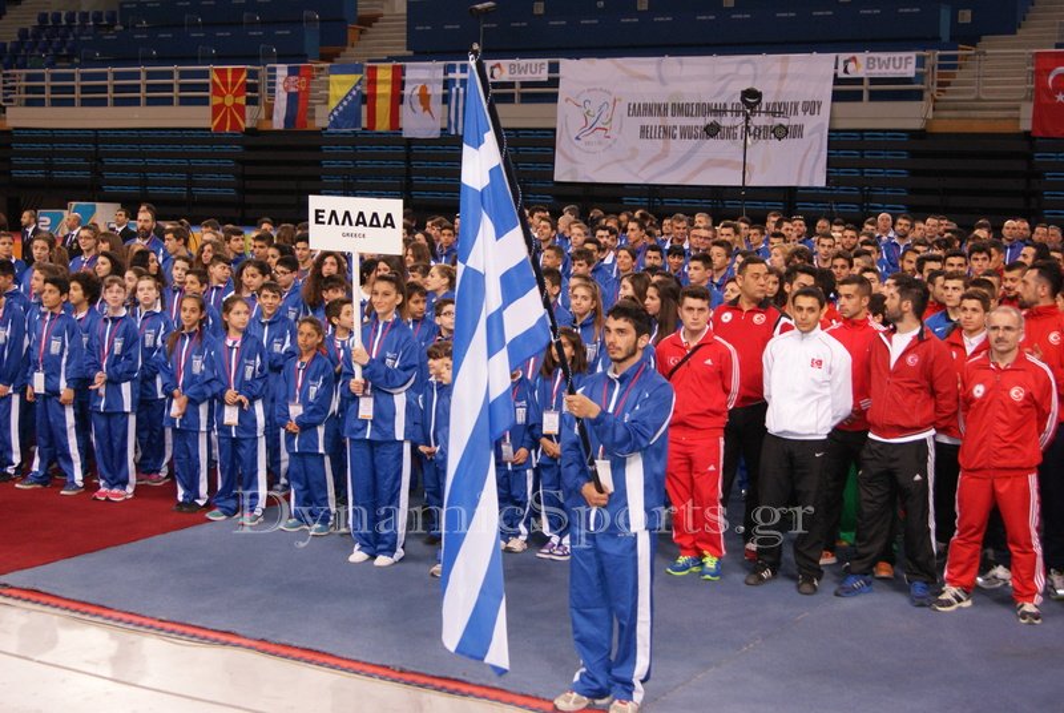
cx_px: 532
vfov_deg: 25.8
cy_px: 356
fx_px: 1554
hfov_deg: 37.8
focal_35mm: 52
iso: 400
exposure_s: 1/80
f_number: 5
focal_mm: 35
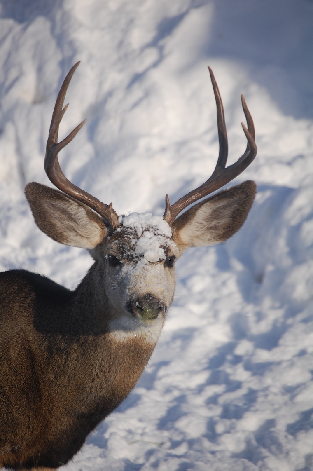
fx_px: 3919
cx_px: 156
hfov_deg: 4.6
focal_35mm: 300
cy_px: 236
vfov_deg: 6.9
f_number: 5.6
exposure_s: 1/2000
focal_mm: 200
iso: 320
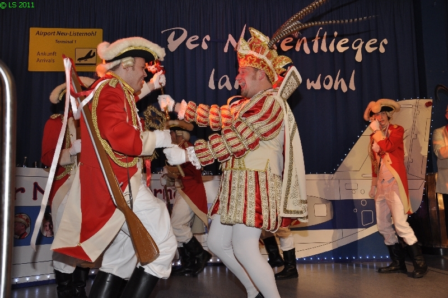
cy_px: 149
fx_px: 447
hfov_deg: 53.2
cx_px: 224
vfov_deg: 36.8
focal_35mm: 36
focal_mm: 24
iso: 400
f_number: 5
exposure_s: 1/60
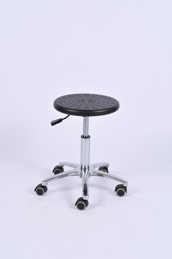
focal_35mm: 60
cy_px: 130
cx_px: 86
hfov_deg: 22.6
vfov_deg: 33.4
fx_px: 430
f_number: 11
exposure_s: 1/100
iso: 100
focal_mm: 40
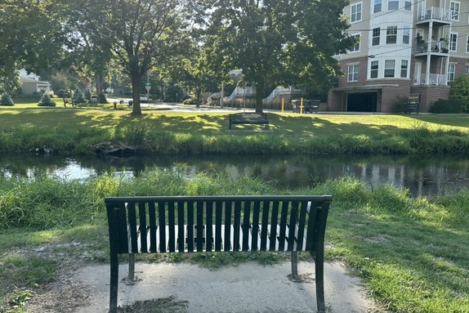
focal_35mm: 29
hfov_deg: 63.6
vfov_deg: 45.0
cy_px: 151
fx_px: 378
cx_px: 218
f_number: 1.78
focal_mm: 6.86
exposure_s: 1/1212
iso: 80
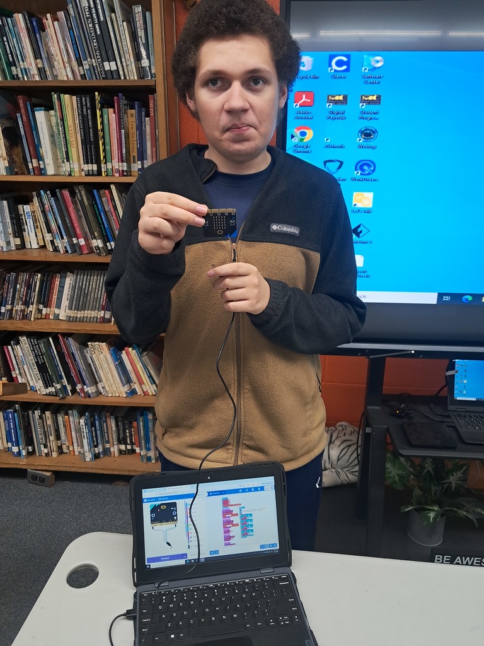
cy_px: 323
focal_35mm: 27
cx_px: 242
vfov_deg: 65.3
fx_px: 503
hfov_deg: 51.4
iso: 125
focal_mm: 4
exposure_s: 1/60
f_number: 1.8
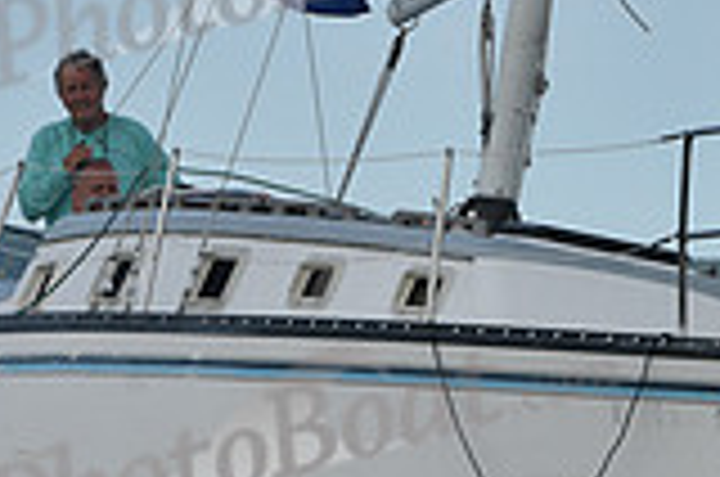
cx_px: 855
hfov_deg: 2.8
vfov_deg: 1.9
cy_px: 142
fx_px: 14511
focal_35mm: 727
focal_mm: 200
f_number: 9
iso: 320
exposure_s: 1/1000
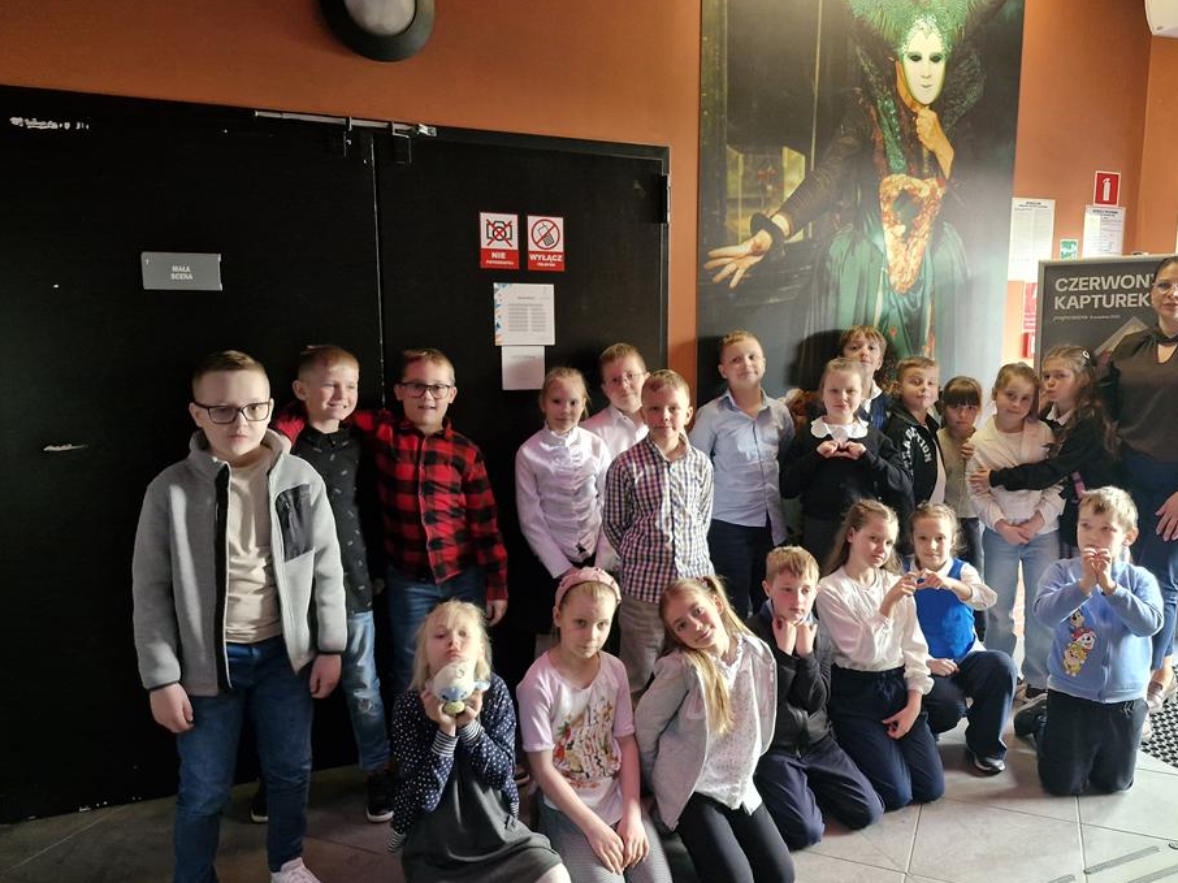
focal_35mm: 26
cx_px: 654
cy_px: 429
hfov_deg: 67.1
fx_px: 885
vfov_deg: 53.0
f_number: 1.8
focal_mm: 5.54
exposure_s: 1/100
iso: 640
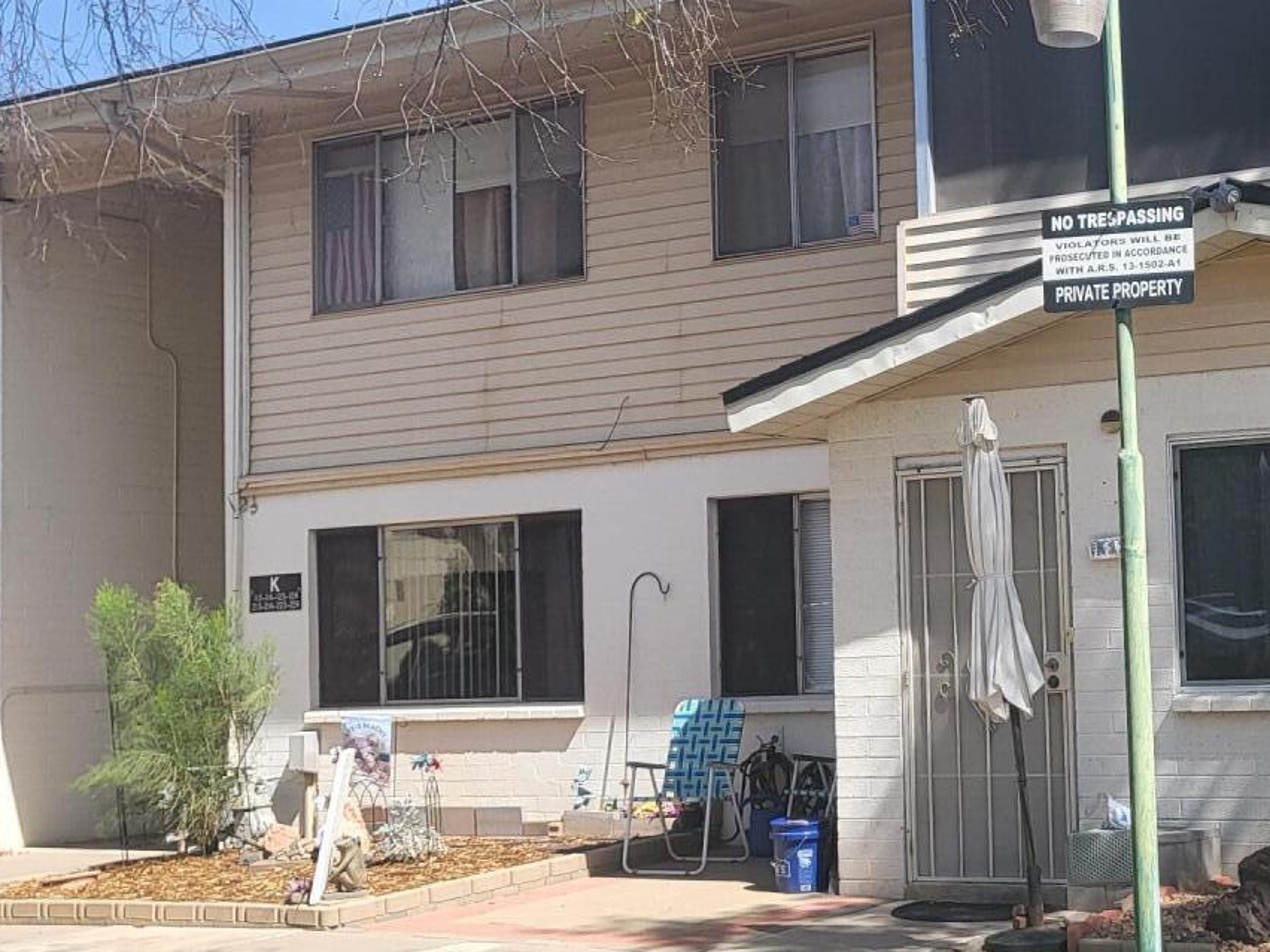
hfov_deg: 30.4
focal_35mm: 61
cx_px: 1127
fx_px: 2238
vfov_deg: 24.0
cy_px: 460
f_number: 1.8
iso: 50
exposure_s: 1/1765
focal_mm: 4.25
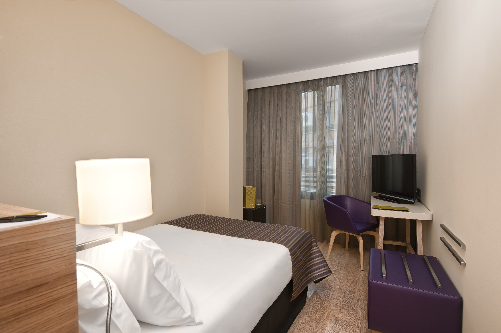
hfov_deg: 90.0
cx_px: 250
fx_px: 250
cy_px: 166
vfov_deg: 67.3
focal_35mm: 18
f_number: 9
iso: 200
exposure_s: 1/3
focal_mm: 18
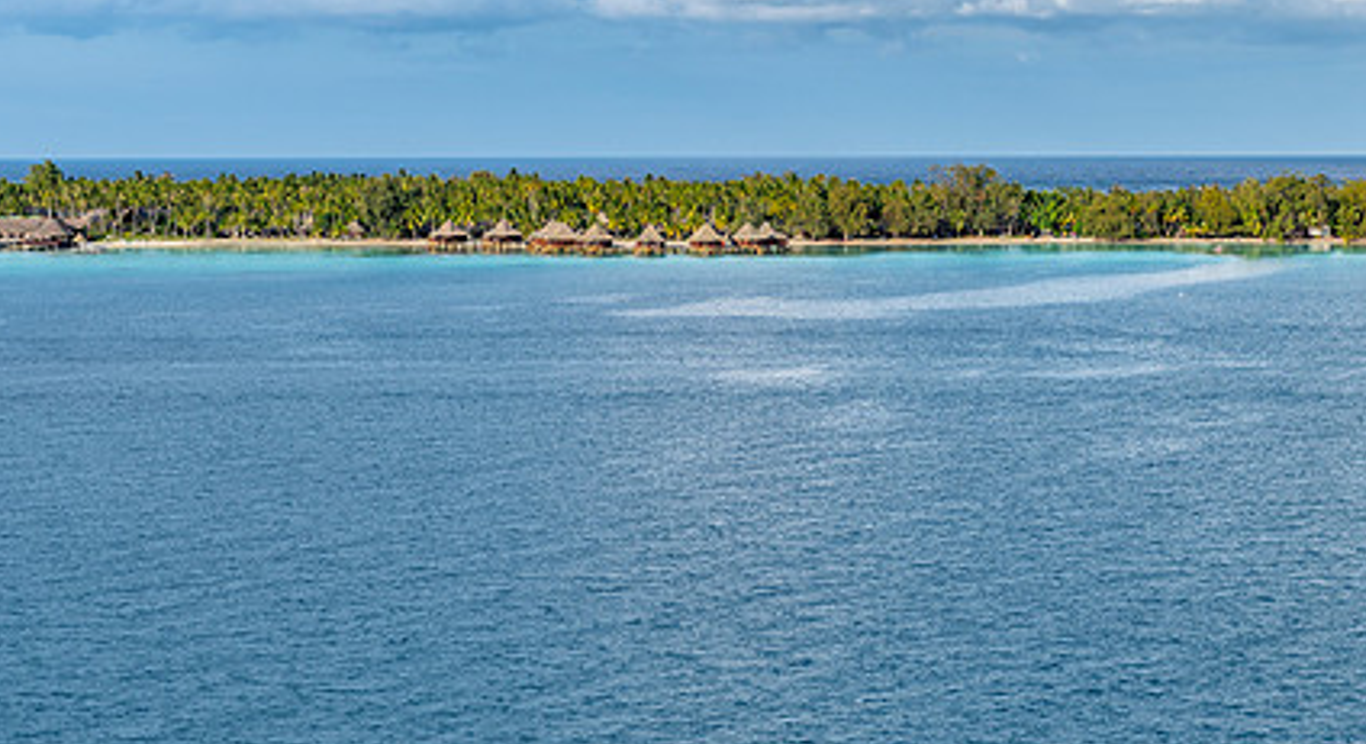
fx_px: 3703
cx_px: 716
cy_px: 323
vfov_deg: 11.5
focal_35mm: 103
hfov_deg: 20.9
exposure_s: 1/125
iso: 125
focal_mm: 70
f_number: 7.1
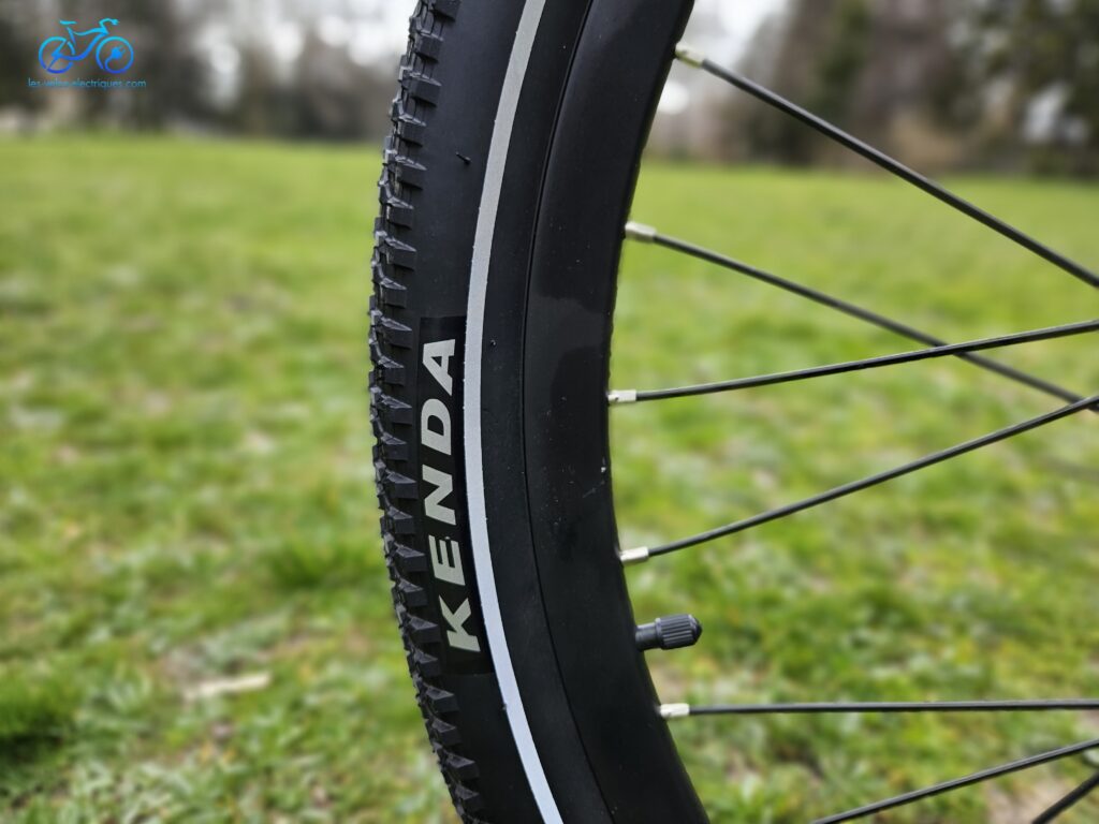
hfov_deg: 73.9
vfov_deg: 58.9
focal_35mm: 23
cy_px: 412
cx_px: 550
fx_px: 730
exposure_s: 1/384
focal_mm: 5.4
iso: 50
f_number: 1.8
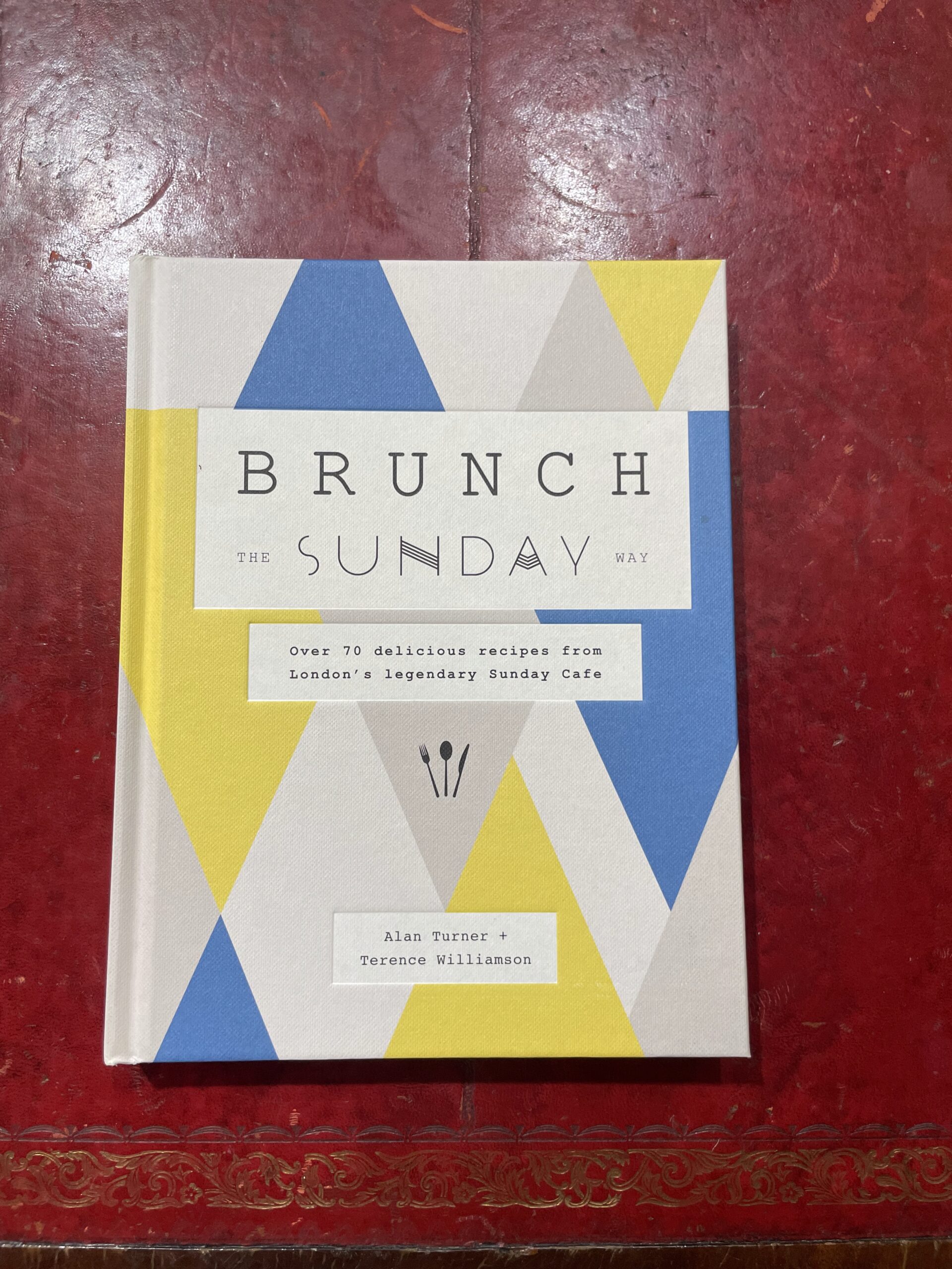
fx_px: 953
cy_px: 634
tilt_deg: -84.4
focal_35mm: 26
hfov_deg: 53.1
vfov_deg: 67.3
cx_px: 476
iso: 100
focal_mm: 4.2
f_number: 1.6
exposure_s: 1/100
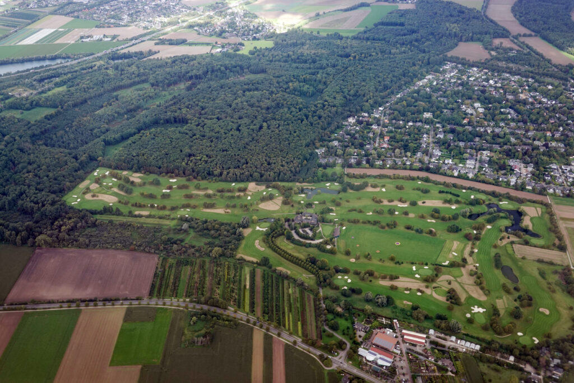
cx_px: 287
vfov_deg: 37.9
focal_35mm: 35
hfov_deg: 54.4
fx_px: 558
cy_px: 192
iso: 125
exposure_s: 1/125
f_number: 3.5
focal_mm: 13
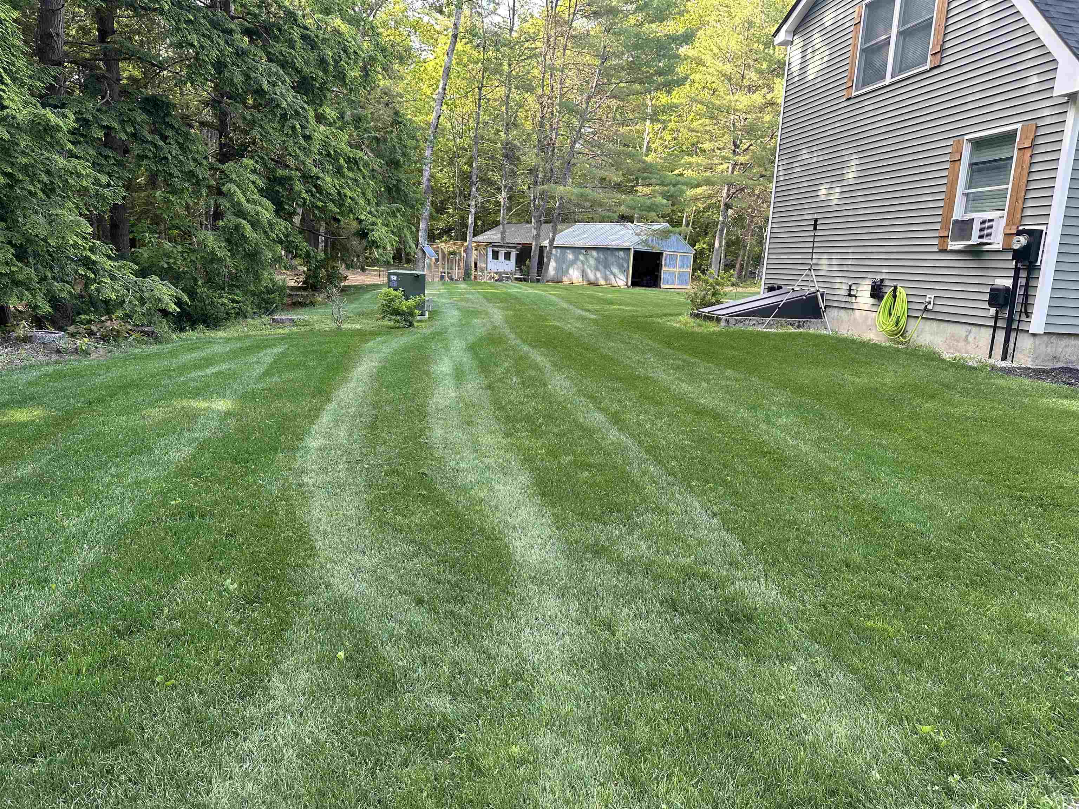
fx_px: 748
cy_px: 404
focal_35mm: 24
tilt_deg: -11.3
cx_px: 540
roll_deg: -2.5
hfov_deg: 71.6
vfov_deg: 56.8
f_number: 1.78
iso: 80
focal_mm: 6.86
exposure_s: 1/171
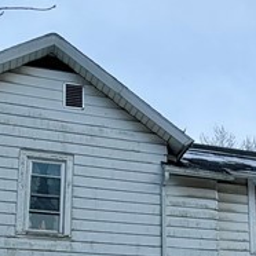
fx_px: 569
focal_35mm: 68
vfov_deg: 24.3
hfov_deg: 24.8
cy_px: 252
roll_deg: +1.5
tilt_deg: +14.0
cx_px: 215
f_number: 2.2
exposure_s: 1/770
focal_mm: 2.22
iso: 32
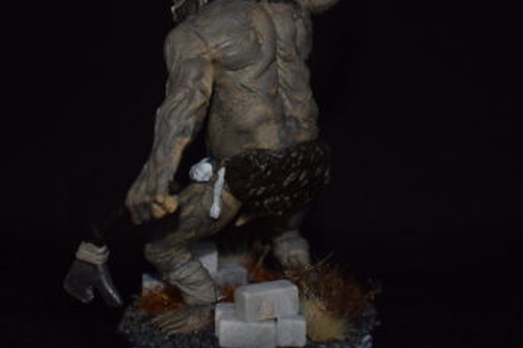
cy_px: 73
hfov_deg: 29.3
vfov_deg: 19.6
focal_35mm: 69
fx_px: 1000
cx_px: 252
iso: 100
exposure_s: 1/30
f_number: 4
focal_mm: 27
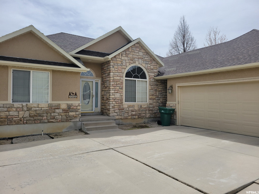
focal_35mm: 26
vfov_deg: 53.1
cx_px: 130
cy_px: 97
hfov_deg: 67.3
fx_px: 195
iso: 40
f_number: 1.8
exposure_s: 1/4397
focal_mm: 5.4
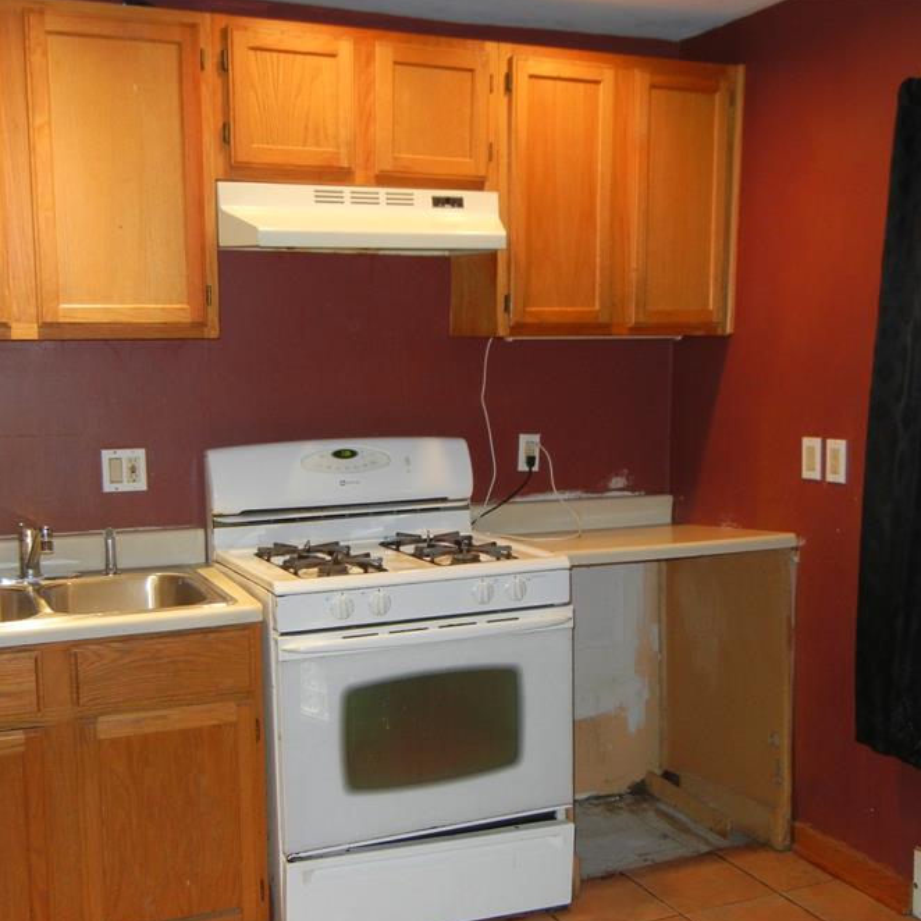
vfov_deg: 40.8
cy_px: 529
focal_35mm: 41
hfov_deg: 40.9
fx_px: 1234
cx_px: 434
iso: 200
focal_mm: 5.4
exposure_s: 1/30
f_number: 3.5
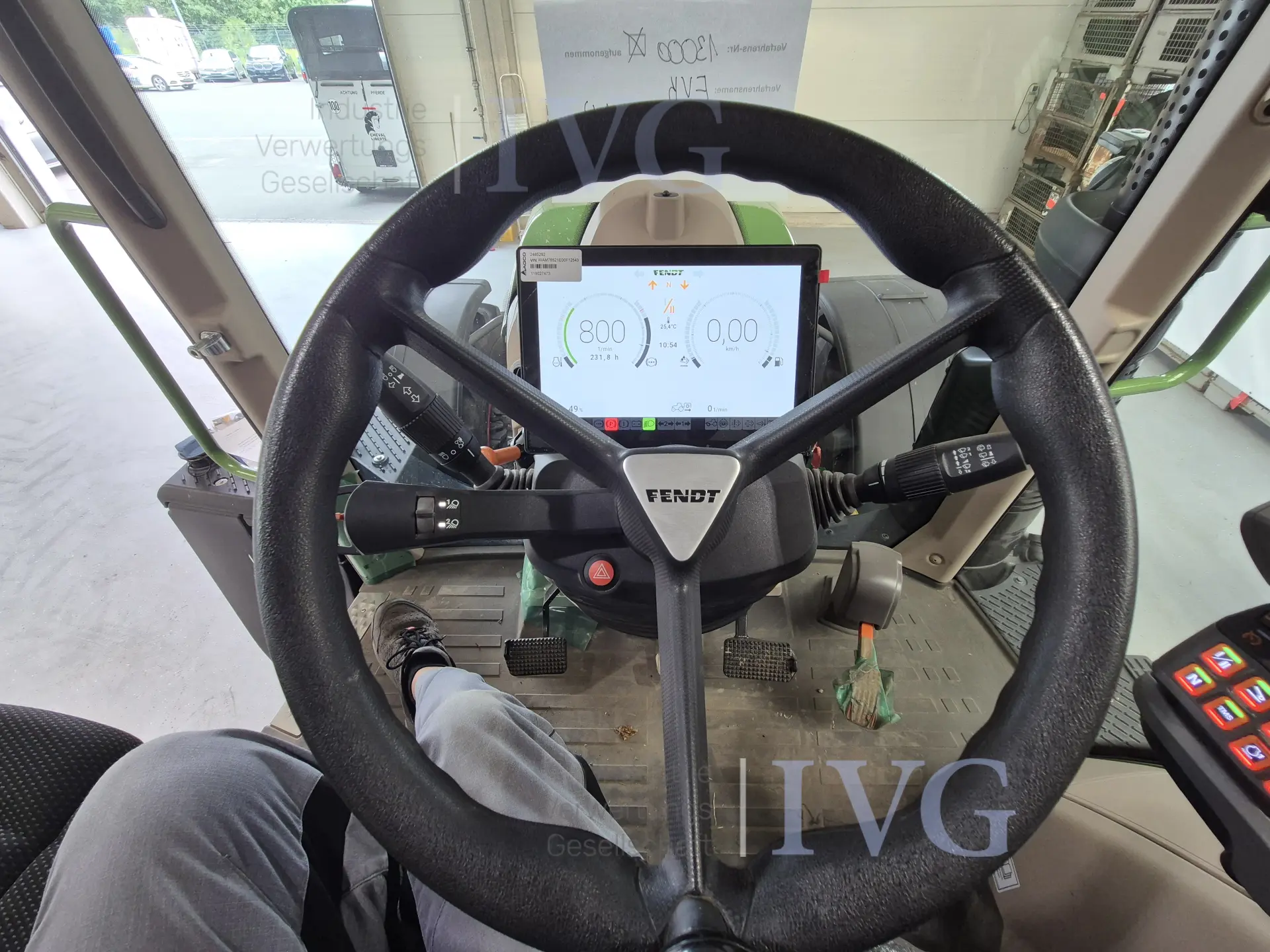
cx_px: 635
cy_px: 476
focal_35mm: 13
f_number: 2.2
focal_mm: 2.2
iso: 125
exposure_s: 1/66
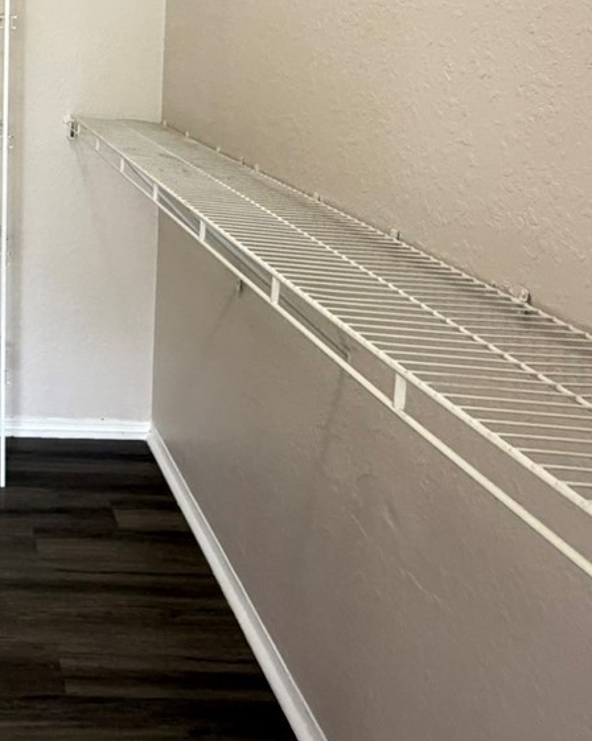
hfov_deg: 32.8
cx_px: -79
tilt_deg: -2.1
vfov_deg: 41.7
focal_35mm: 39
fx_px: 855
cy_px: 29
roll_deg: -0.3
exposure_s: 1/70
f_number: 2.2
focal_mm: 2.22
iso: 320
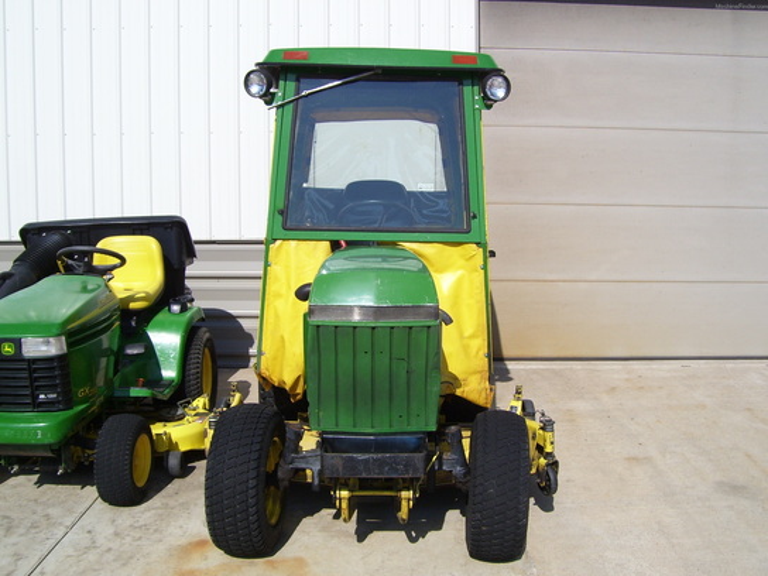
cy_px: 288
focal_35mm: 36
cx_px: 384
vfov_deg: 39.7
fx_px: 799
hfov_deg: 51.4
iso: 80
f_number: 4.8
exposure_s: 1/750
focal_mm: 6
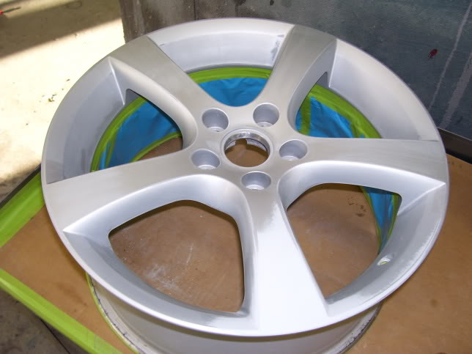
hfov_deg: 54.0
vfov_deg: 41.8
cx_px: 236
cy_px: 177
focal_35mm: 34
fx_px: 464
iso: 80
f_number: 2.7
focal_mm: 5.6
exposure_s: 1/60
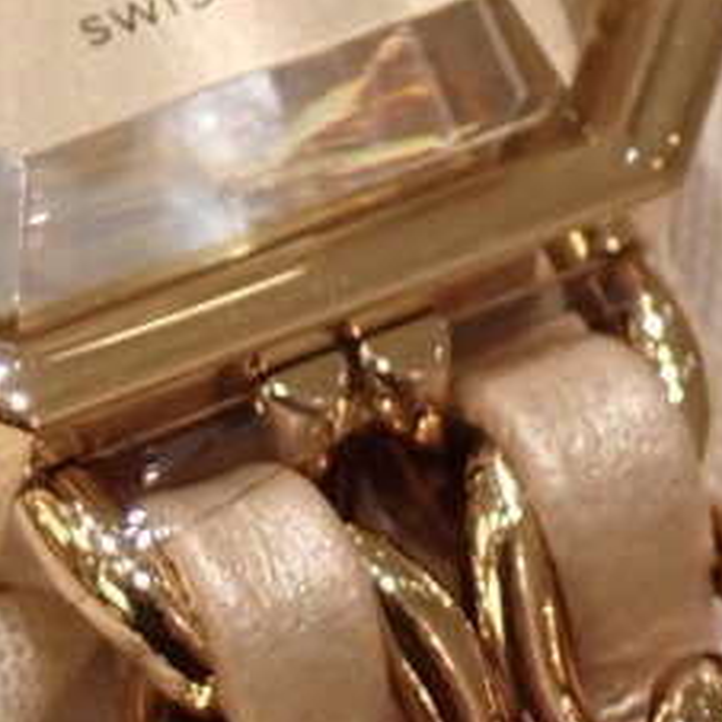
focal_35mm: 362
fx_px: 8542
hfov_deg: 4.8
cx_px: -288
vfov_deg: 4.8
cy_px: 997
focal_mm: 13.65
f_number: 4.1
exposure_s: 1/125
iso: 200
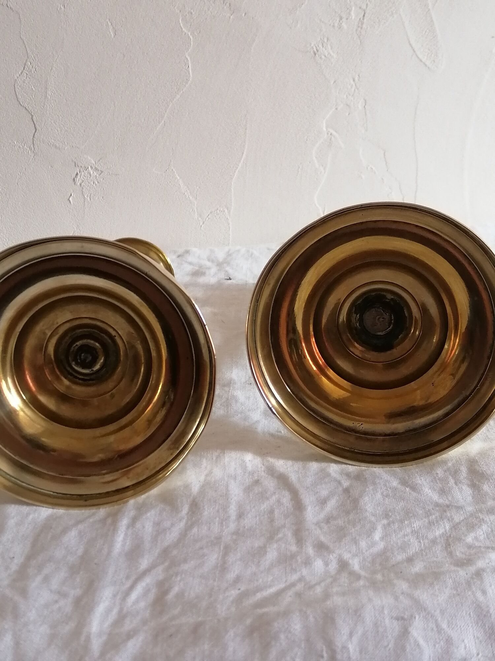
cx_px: 248
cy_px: 330
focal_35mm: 49
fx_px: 934
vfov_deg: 38.9
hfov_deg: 29.7
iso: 200
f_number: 1.8
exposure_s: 1/45
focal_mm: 5.4
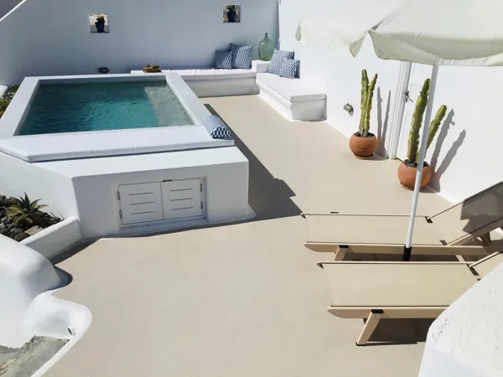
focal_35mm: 31
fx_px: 450
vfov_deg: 45.4
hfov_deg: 58.4
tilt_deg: -26.1
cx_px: 252
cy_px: 188
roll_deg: -0.5
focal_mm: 3.3
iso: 25
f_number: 2.4
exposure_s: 1/5848
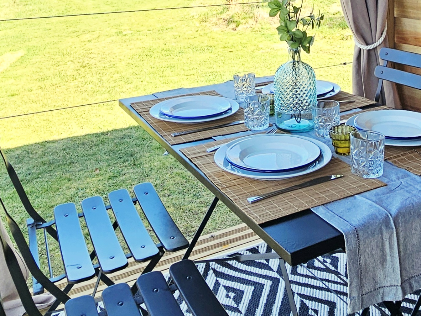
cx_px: 265
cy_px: 151
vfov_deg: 48.2
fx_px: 353
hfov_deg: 60.8
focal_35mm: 29
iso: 50
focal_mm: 2.2
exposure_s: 1/294
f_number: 2.2
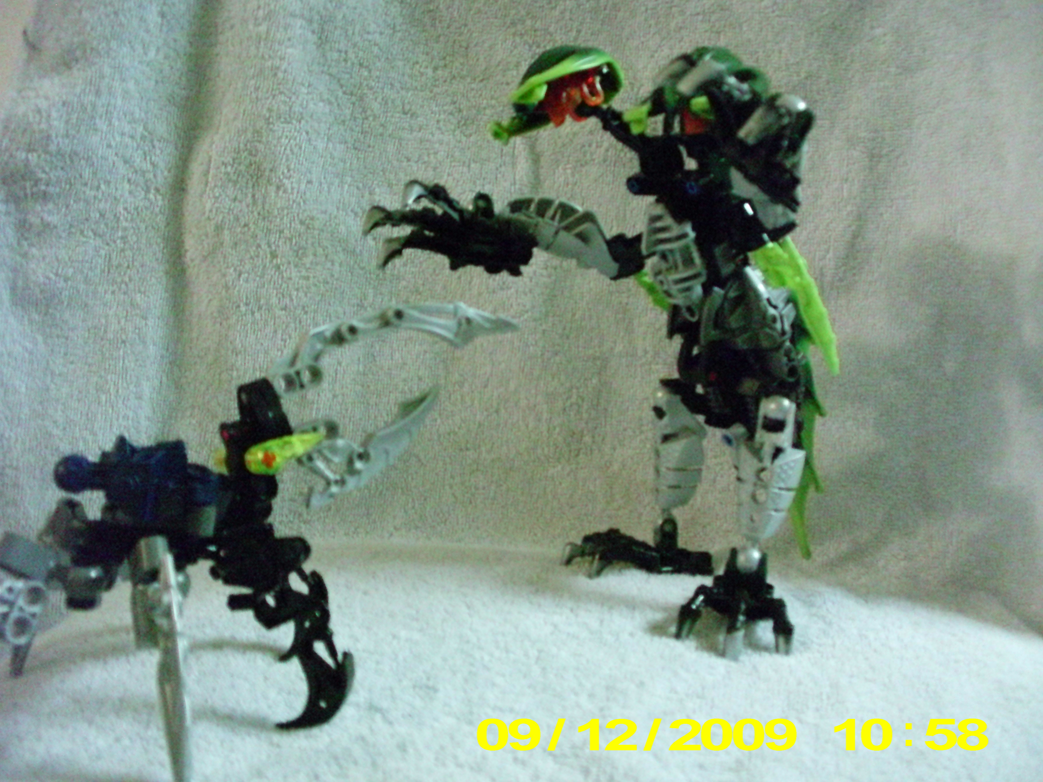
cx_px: 522
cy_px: 391
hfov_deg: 49.0
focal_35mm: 38
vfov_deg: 37.7
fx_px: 1145
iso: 1600
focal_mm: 6.3
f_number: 3.1
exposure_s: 1/17
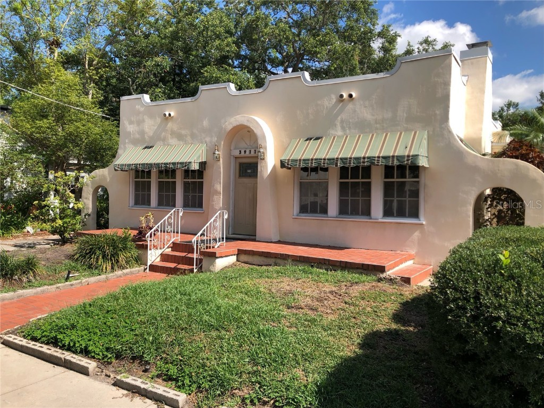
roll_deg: -0.7
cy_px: 204
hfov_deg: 63.4
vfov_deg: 49.7
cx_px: 272
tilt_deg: -1.4
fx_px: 440
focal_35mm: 28
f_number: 1.8
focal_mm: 3.99
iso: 20
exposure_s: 1/1429
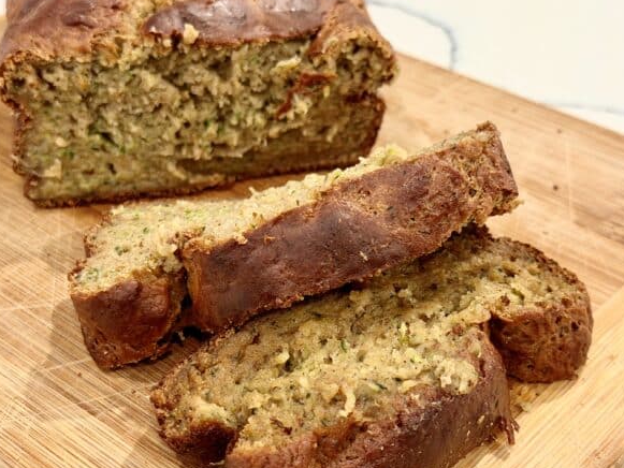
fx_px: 1118
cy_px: 251
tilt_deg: -36.0
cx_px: 277
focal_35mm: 62
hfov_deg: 31.2
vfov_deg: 23.7
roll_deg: -2.0
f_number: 1.78
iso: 320
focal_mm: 6.76
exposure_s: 1/40
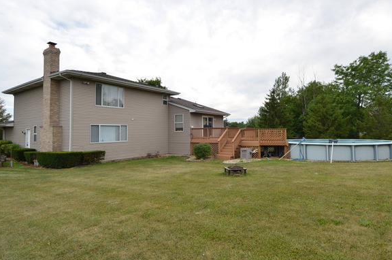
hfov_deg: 84.0
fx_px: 217
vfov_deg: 61.7
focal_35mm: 20
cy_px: 122
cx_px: 204
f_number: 8
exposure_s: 1/250
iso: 100
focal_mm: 12
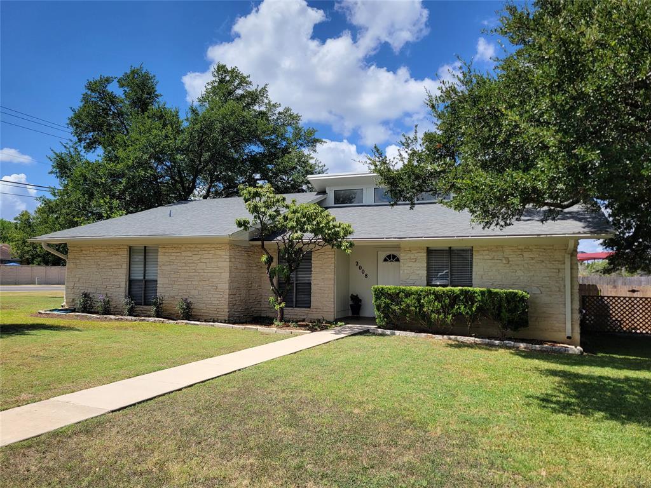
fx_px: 489
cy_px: 244
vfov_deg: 53.1
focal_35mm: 26
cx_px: 326
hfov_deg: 67.3
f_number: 1.8
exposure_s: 1/2265
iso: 40
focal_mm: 5.4
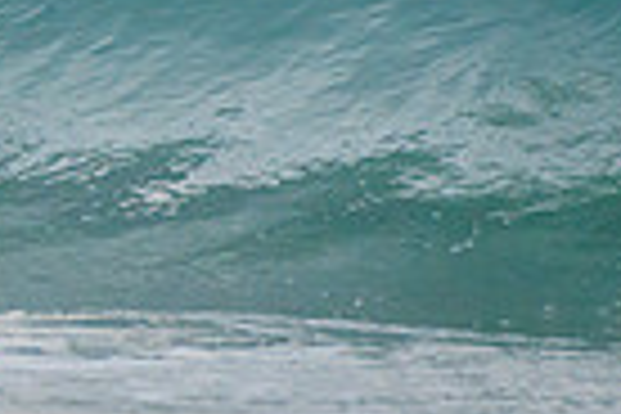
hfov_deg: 0.8
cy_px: -253
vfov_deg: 0.5
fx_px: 44346
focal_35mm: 2571
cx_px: -674
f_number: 5.6
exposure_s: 1/1250
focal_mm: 500
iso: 500
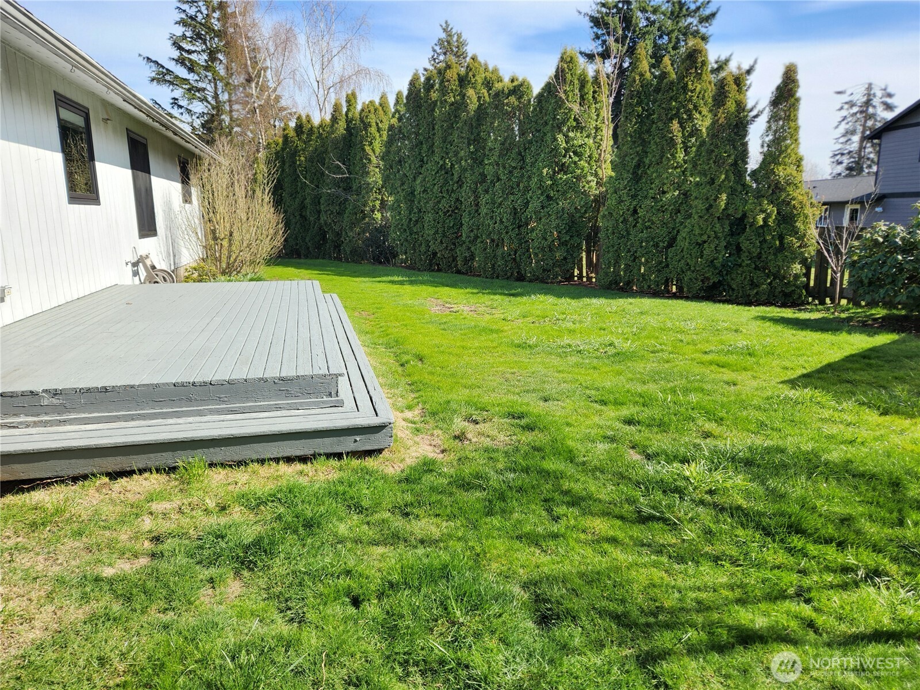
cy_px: 345
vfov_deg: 58.9
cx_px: 460
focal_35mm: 23
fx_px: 611
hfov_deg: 73.9
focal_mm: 5.4
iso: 20
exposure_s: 1/1111
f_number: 1.8
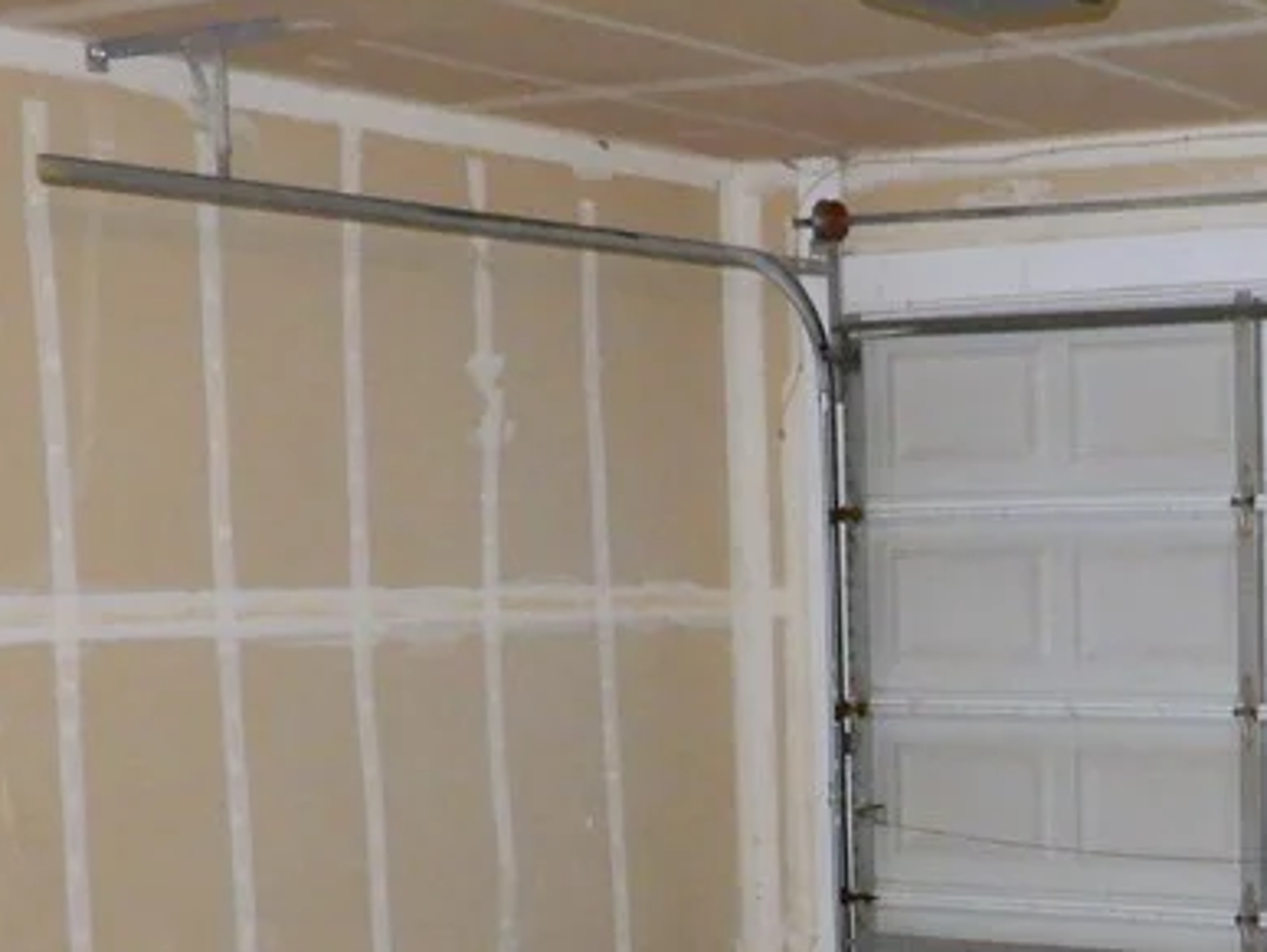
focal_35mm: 74
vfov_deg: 19.7
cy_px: 808
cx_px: 1332
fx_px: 2711
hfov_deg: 24.8
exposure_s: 1/30
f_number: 3.5
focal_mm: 5
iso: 900
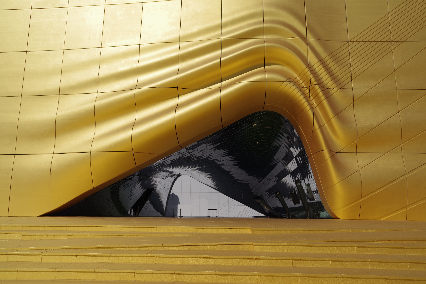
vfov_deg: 42.3
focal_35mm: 31
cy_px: 142
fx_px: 367
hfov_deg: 60.3
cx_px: 213
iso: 125
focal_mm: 31
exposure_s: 1/1600
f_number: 7.1
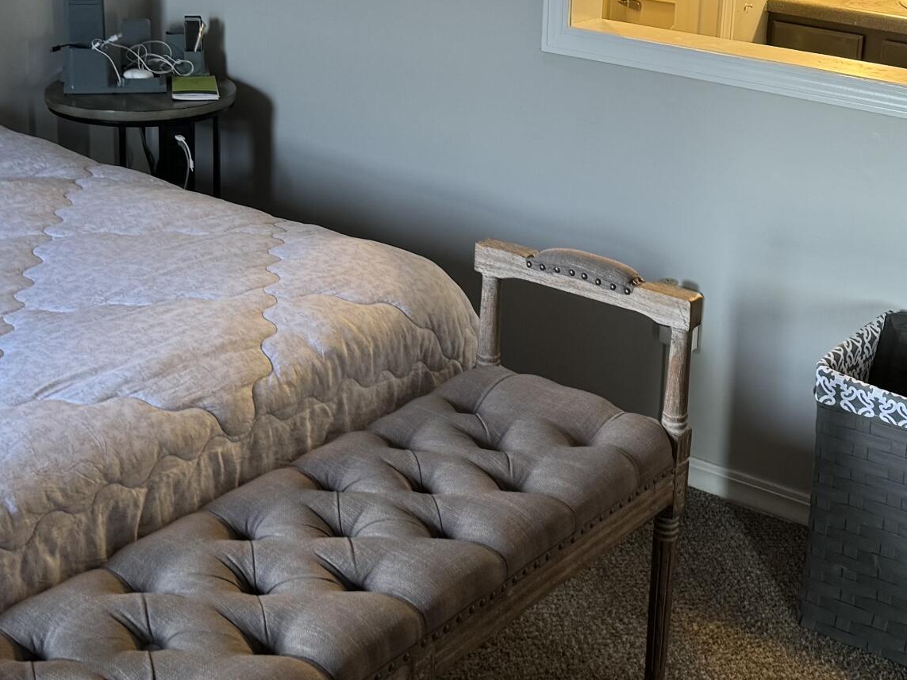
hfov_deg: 30.5
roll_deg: -3.4
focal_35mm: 63
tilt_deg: -15.9
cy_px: 128
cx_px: 605
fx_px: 1651
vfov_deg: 22.9
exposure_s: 1/60
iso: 160
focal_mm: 6.86
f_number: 1.78
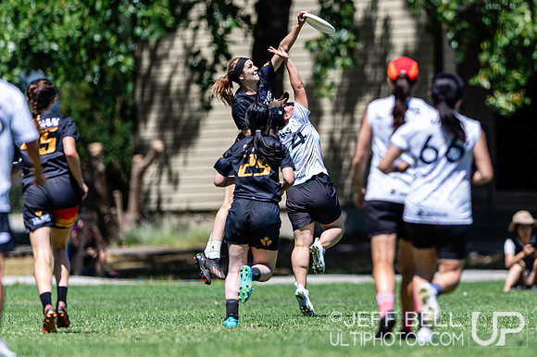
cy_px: 141
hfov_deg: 2.7
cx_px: 347
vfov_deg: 1.8
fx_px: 11344
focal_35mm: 761
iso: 100
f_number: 3.2
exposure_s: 1/1600
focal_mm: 400
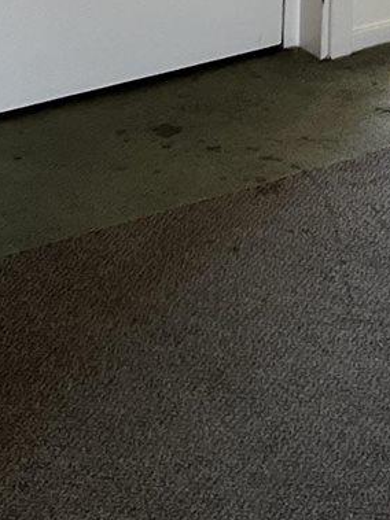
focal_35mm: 158
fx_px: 2375
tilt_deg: -11.1
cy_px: -465
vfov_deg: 11.5
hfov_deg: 9.3
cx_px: 453
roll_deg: -1.7
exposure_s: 1/120
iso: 100
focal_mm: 5.7
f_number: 1.5
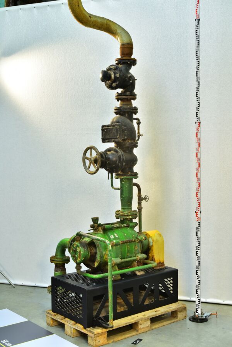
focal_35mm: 48
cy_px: 174
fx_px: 464
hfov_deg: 28.1
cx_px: 116
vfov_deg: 41.1
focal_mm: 48
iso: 500
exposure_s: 1/10
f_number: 13
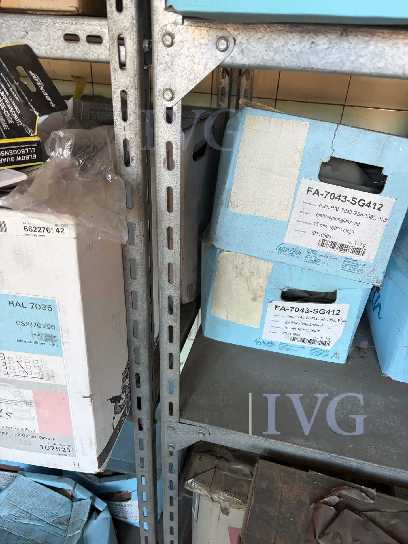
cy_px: 272
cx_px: 204
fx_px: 409
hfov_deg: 53.1
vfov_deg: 67.3
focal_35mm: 26
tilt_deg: -30.3
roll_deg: -1.9
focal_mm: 5.96
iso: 160
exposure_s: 1/60
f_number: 1.6
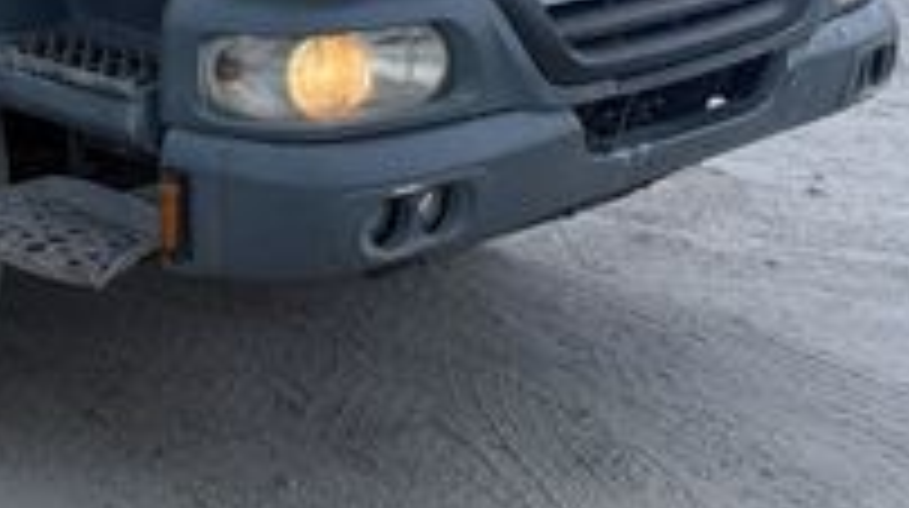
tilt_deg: -0.3
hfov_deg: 22.8
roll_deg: +0.2
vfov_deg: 12.9
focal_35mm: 83
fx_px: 1998
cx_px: -270
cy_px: -454
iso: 100
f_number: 1.78
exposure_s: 1/1727
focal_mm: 6.76
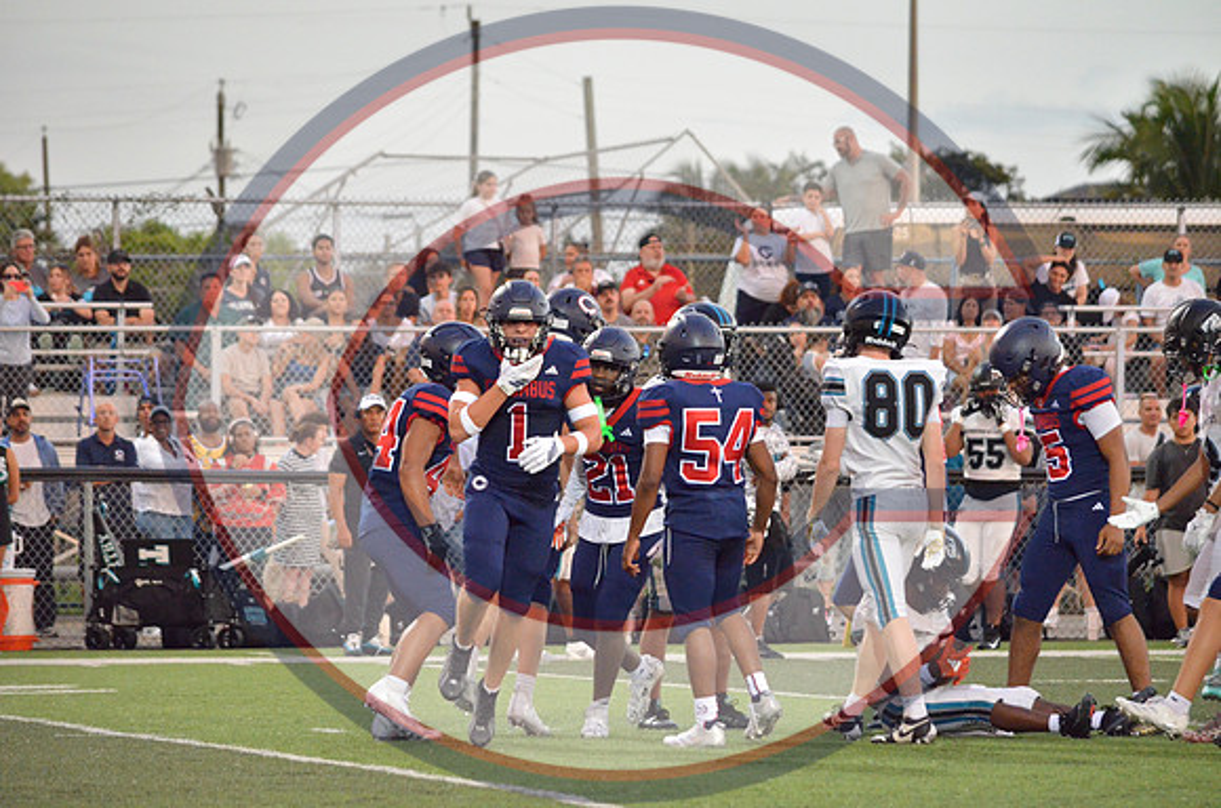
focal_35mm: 248
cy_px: 404
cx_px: 610
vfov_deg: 5.5
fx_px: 8376
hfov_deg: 8.3
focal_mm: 165
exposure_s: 1/500
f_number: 5
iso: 4000
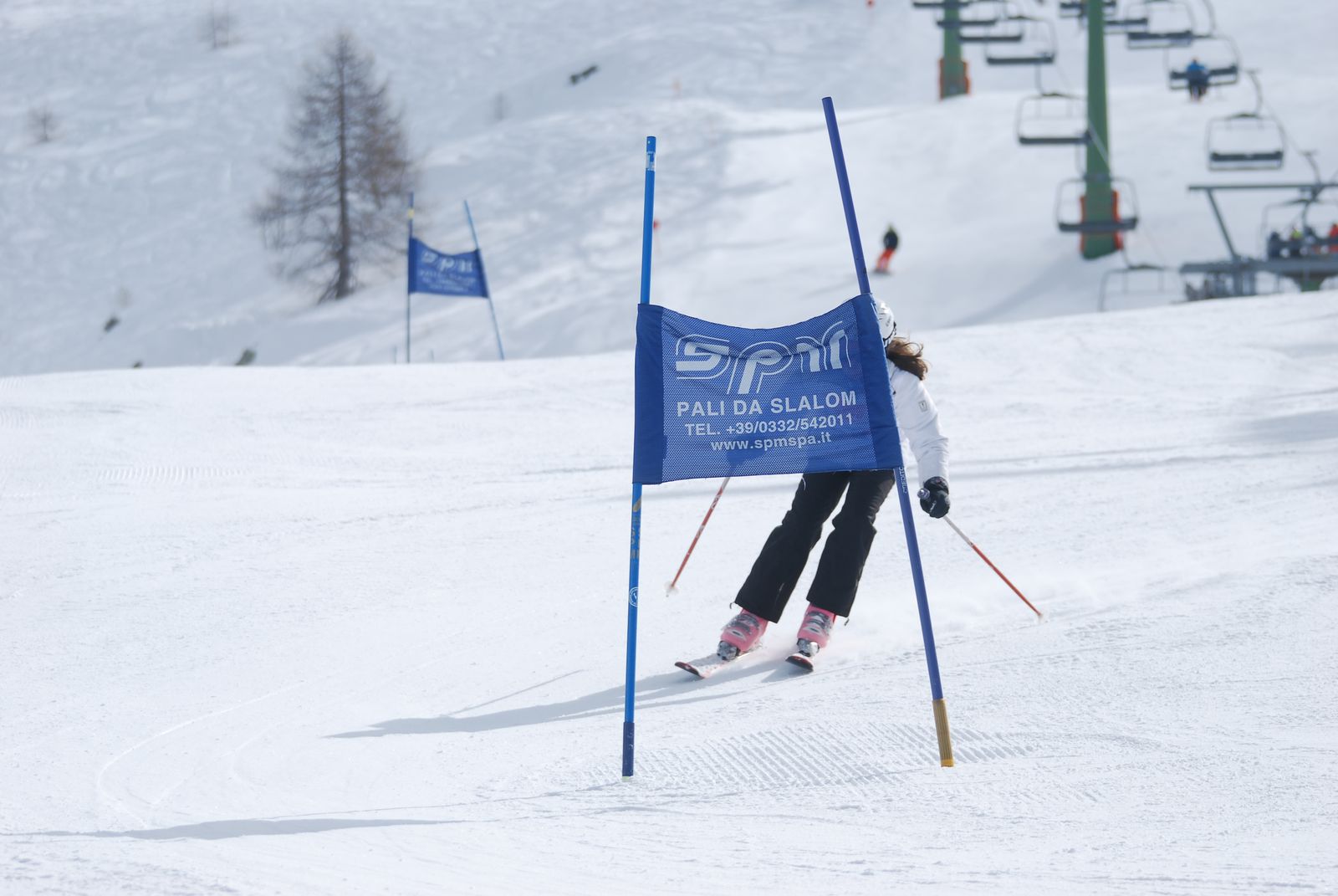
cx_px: 669
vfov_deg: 6.8
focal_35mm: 202
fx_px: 7535
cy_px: 448
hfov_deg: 10.1
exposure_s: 1/1250
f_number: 5
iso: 100
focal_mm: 135
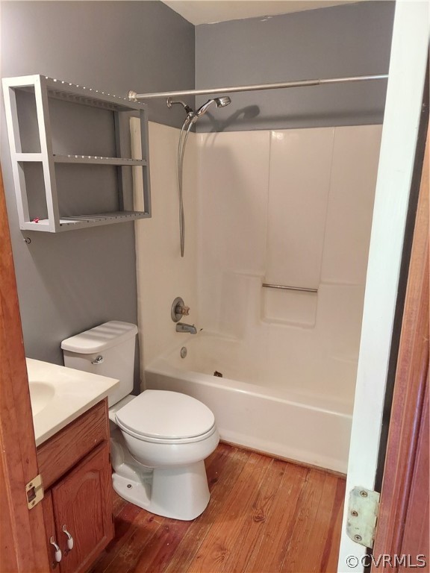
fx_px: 398
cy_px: 286
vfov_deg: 71.6
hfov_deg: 56.8
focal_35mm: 24
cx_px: 215
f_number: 1.8
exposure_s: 1/16
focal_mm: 5.23
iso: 1000
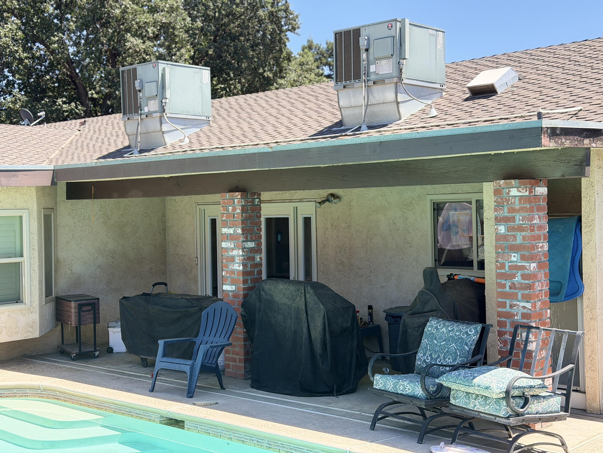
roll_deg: +1.9
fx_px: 836
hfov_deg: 39.7
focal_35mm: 48
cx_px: 302
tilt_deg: +0.1
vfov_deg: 30.3
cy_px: 226
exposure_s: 1/1883
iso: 80
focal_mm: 6.76
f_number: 1.78
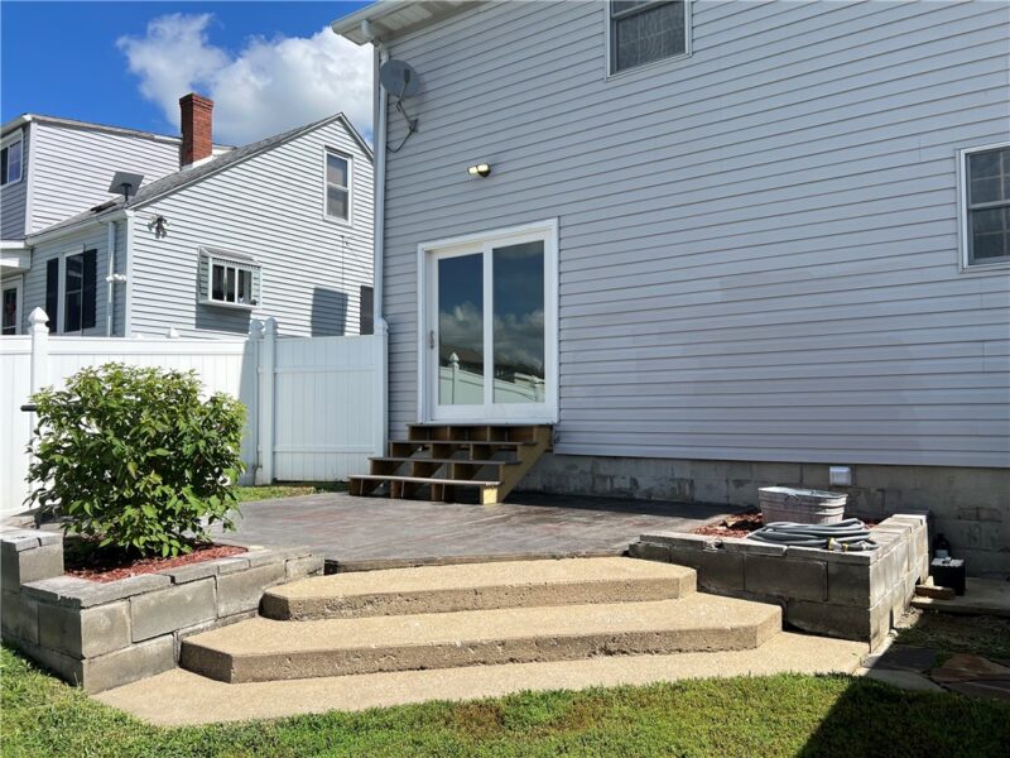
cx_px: 505
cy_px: 379
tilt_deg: +2.5
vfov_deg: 53.1
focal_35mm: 26
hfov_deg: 67.3
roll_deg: +0.3
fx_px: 759
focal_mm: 5.7
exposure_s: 1/3831
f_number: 1.5
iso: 50
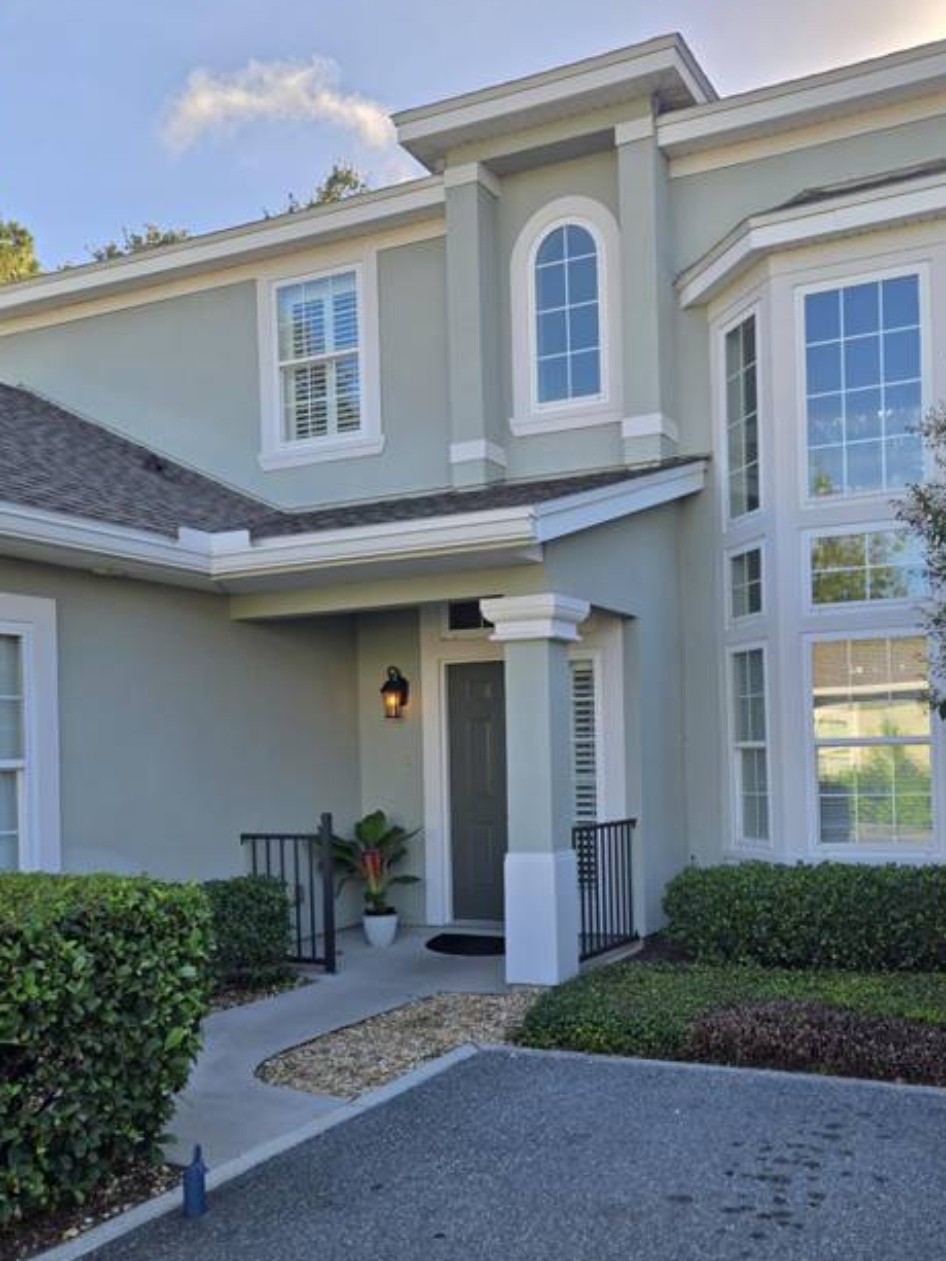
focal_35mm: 32
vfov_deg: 56.4
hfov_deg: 43.9
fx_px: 1166
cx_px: 576
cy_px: 752
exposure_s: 1/873
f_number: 1.8
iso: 25
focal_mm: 5.4
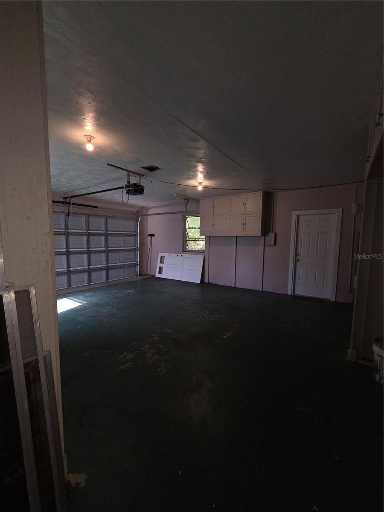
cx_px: 192
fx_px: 192
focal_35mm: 13
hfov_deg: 89.9
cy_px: 256
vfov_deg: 106.2
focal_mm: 2.2
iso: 80
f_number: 2.2
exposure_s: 1/60
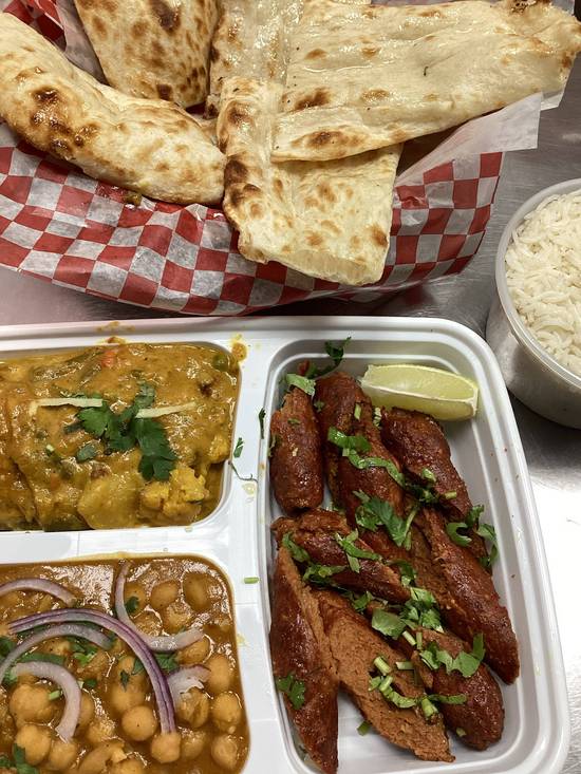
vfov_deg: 58.3
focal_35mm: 31
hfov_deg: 45.5
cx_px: 290
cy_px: 387
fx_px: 694
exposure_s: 1/60
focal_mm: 3.3
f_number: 2.4
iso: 80
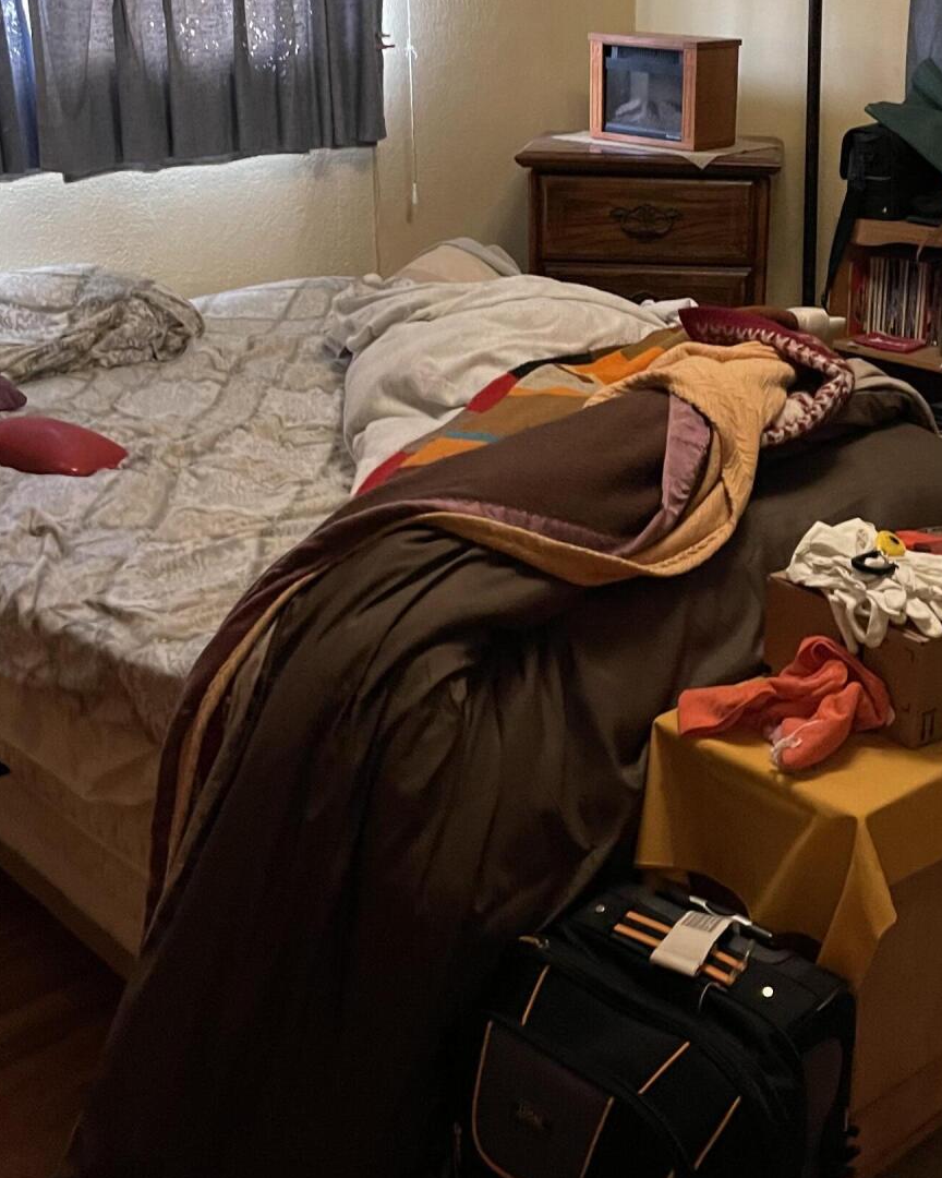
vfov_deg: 39.4
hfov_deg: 31.8
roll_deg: -0.8
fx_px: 1638
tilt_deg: -18.7
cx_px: 636
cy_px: 477
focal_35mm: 47
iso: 800
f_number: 1.6
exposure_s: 1/30
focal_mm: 5.1
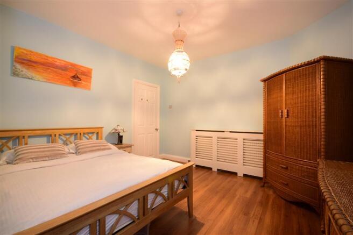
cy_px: 118
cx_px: 176
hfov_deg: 100.4
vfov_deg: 77.3
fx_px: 147
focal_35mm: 15
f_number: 6.3
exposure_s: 1/2.5
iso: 400
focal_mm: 10
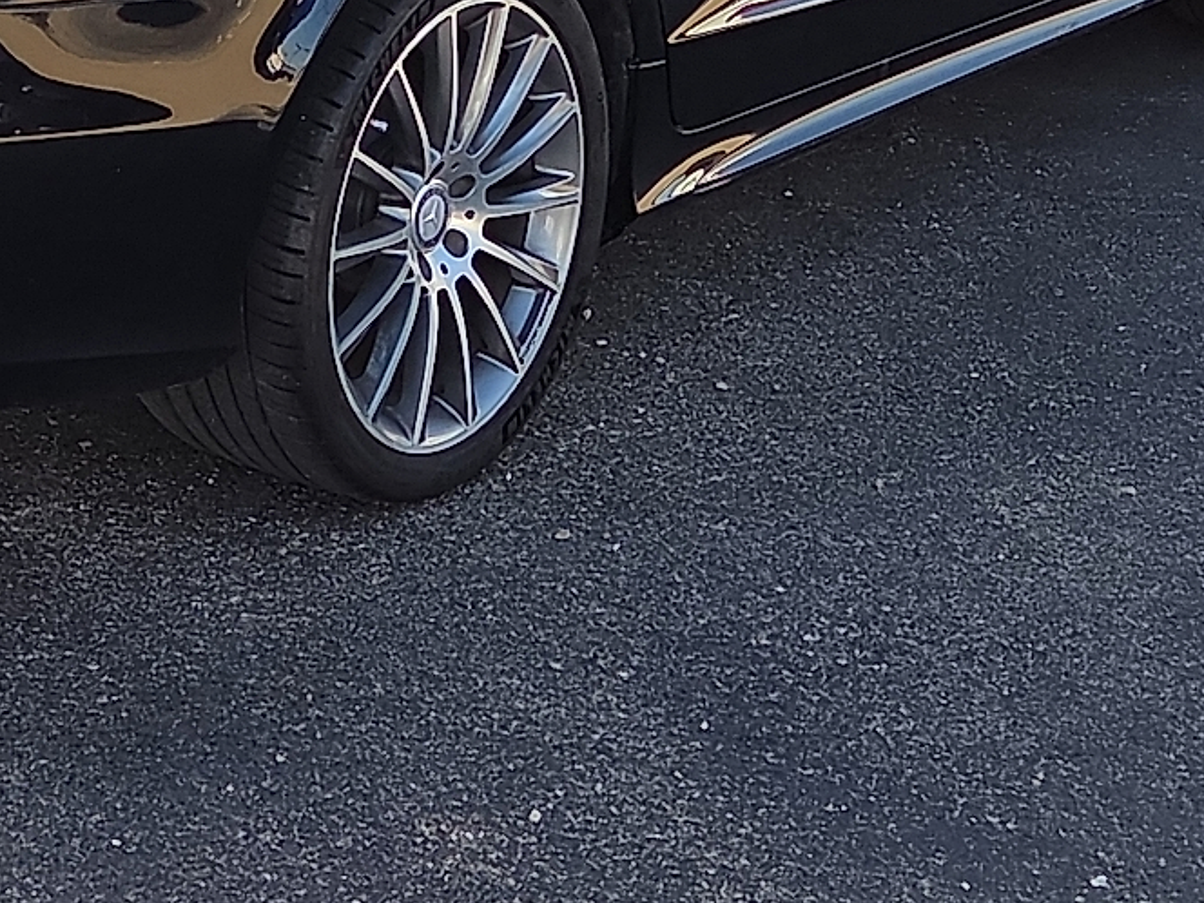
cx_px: 129
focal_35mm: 94
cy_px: -152
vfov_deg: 15.2
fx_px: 3269
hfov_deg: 20.5
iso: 25
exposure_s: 1/1000
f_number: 1.8
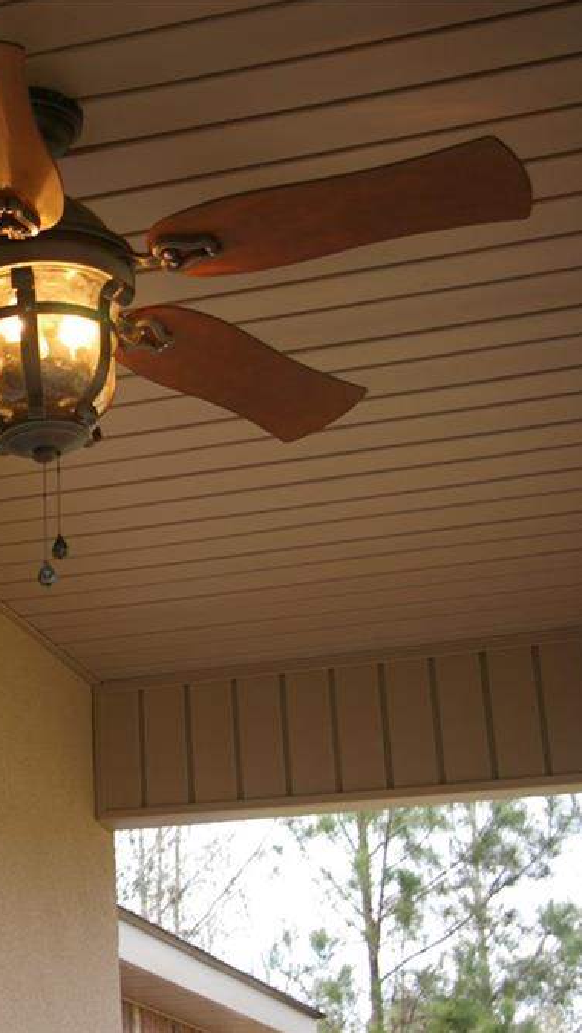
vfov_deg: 28.7
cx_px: -95
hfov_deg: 15.8
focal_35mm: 74
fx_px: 2023
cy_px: 516
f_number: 4
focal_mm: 31
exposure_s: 1/60
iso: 200
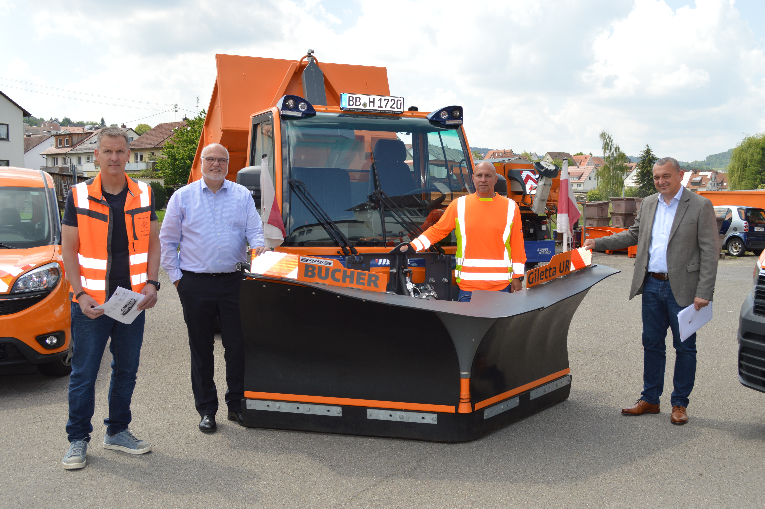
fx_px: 764
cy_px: 254
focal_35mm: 36
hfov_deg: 53.2
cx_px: 382
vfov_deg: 36.8
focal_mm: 24
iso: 100
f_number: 6.3
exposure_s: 1/200
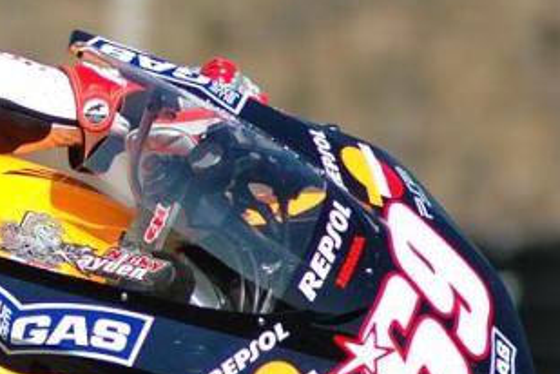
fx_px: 8150
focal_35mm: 524
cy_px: 296
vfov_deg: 2.6
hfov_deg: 3.9
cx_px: 33
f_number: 2.8
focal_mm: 180
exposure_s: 1/3200
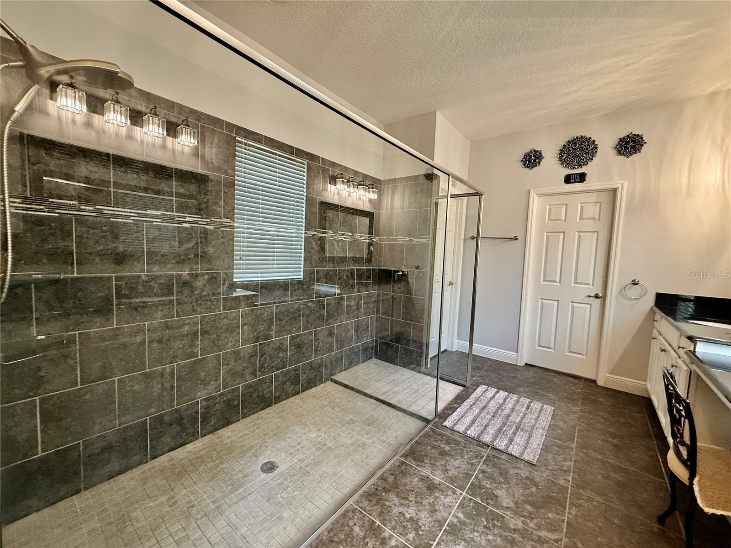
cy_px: 274
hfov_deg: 102.1
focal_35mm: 14
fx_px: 296
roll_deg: -2.1
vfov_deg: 85.7
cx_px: 366
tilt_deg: -4.6
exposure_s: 1/60
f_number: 2.2
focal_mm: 2.22
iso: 400
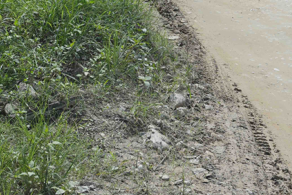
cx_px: 123
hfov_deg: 20.8
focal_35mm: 98
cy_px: -87
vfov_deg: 13.3
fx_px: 795
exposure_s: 1/125
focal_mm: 22
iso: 100
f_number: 8
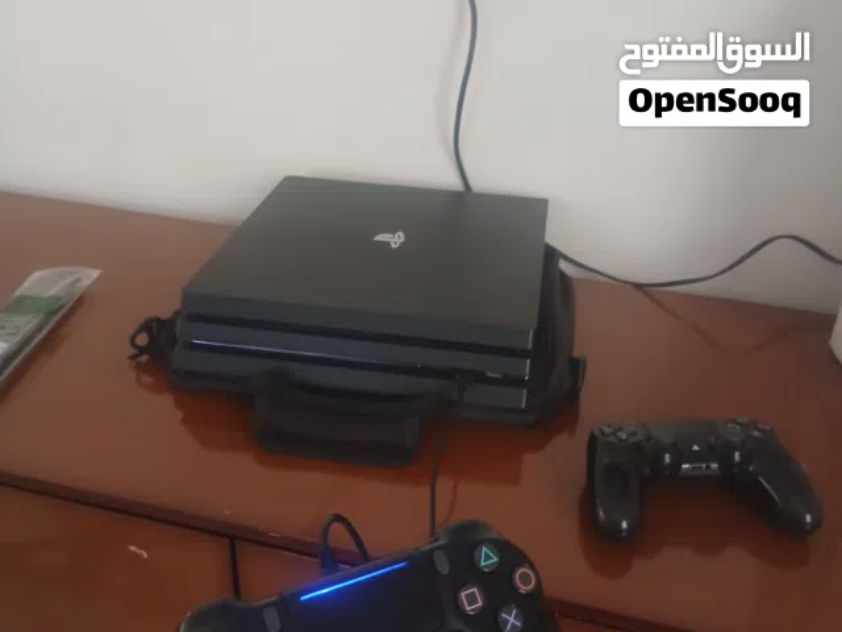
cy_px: 316
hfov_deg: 67.3
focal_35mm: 26
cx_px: 421
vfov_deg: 53.1
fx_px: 632
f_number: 1.8
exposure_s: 1/25
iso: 400
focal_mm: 3.98
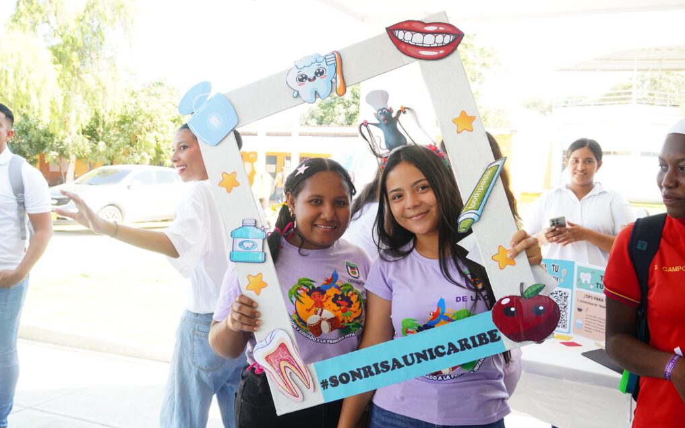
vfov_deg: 34.4
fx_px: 691
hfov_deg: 52.7
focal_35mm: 37
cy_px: 215
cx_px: 345
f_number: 5.6
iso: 1250
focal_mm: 24
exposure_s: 1/400
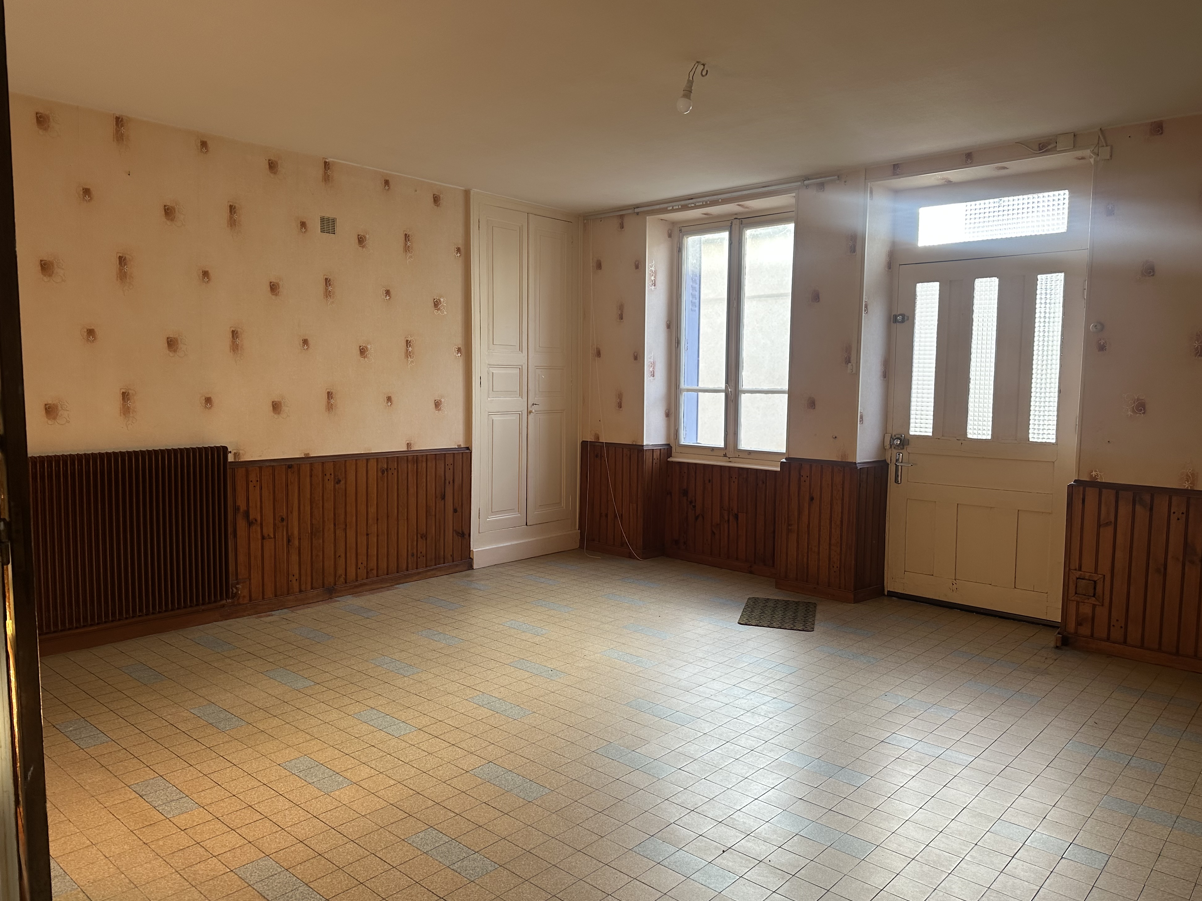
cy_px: 436
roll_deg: -1.0
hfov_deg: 69.4
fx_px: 868
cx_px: 600
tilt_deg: -4.9
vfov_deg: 54.9
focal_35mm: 25
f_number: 1.78
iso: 125
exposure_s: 1/121
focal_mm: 6.86
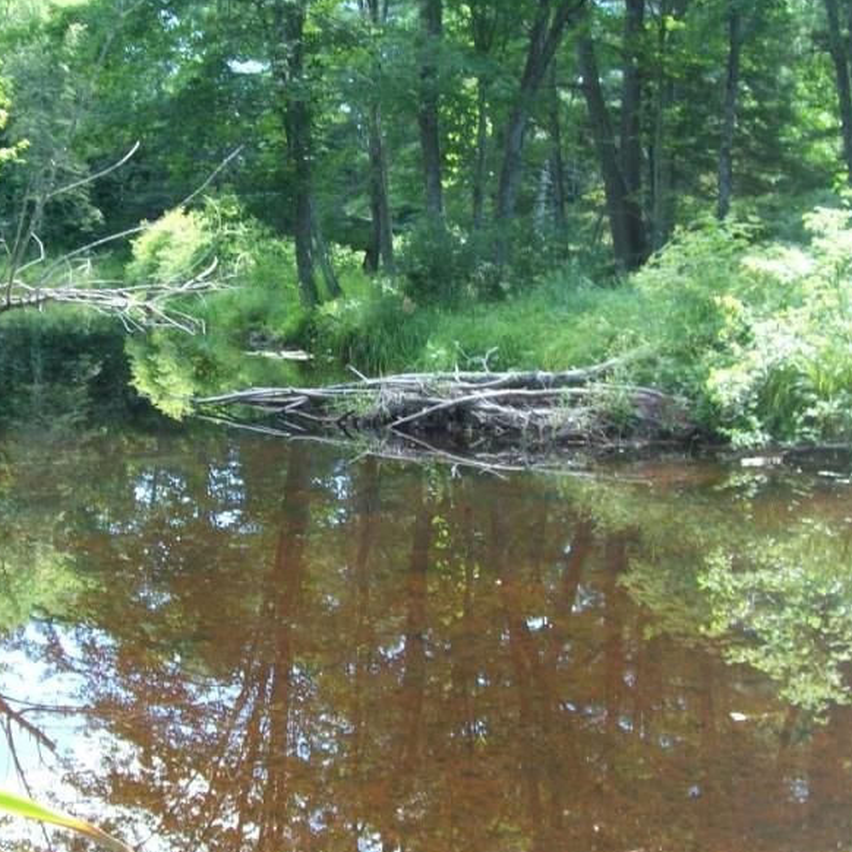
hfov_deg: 30.3
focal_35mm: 56
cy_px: 429
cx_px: 264
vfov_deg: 30.6
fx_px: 1559
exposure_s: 1/90.6
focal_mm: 6
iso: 80
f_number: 2.7
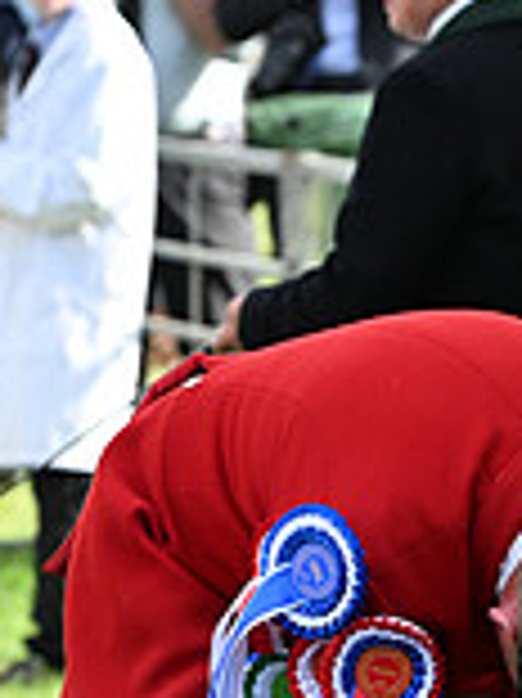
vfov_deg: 4.1
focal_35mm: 486
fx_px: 9785
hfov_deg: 3.0
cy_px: 673
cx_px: 1174
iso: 500
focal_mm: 135
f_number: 4.5
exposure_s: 1/1000
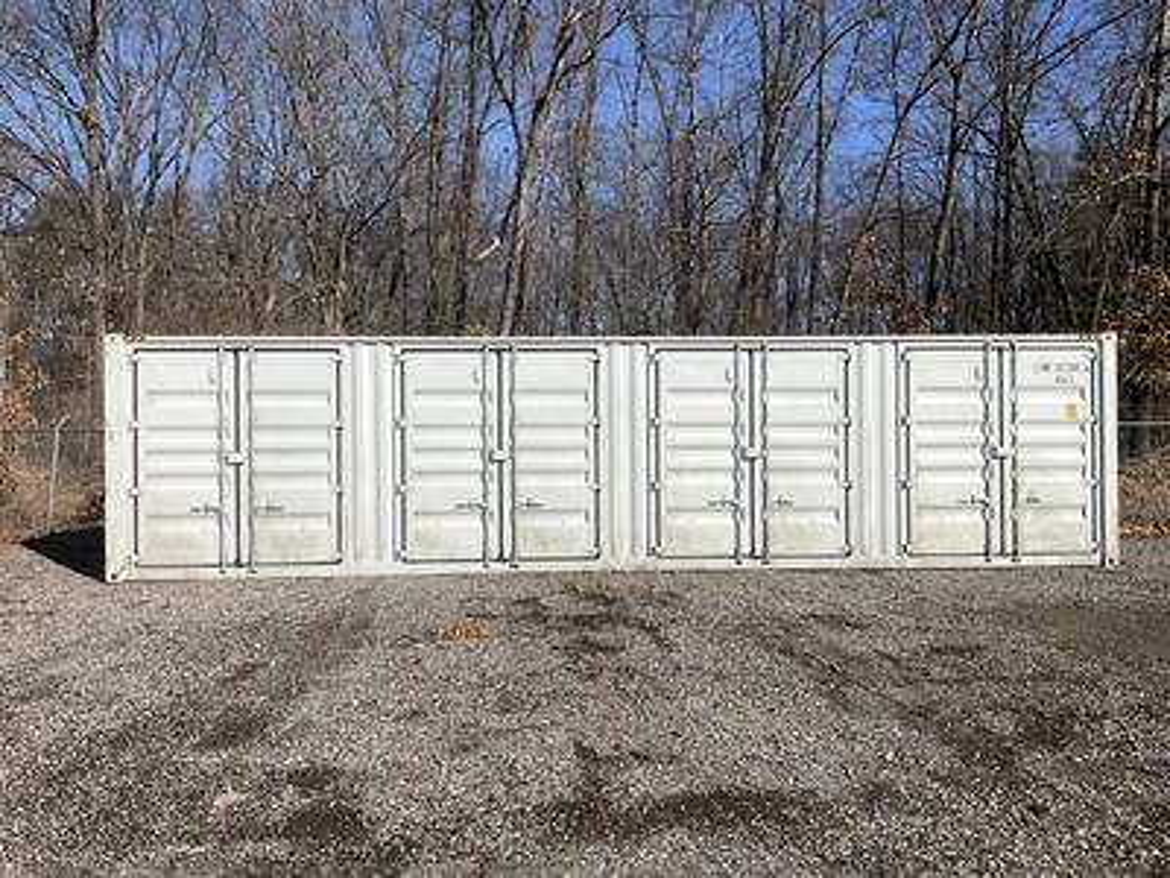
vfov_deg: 48.2
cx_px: 585
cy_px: 439
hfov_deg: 61.7
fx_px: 980
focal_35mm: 29
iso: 25
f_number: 1.8
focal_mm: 3
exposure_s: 1/3534
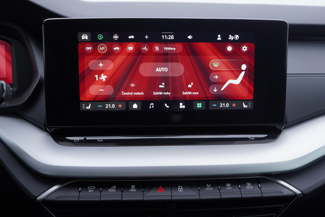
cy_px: 108
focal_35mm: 36
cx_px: 162
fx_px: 325
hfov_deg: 53.1
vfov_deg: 36.9
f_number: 3.2
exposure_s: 1/40
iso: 125
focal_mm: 24
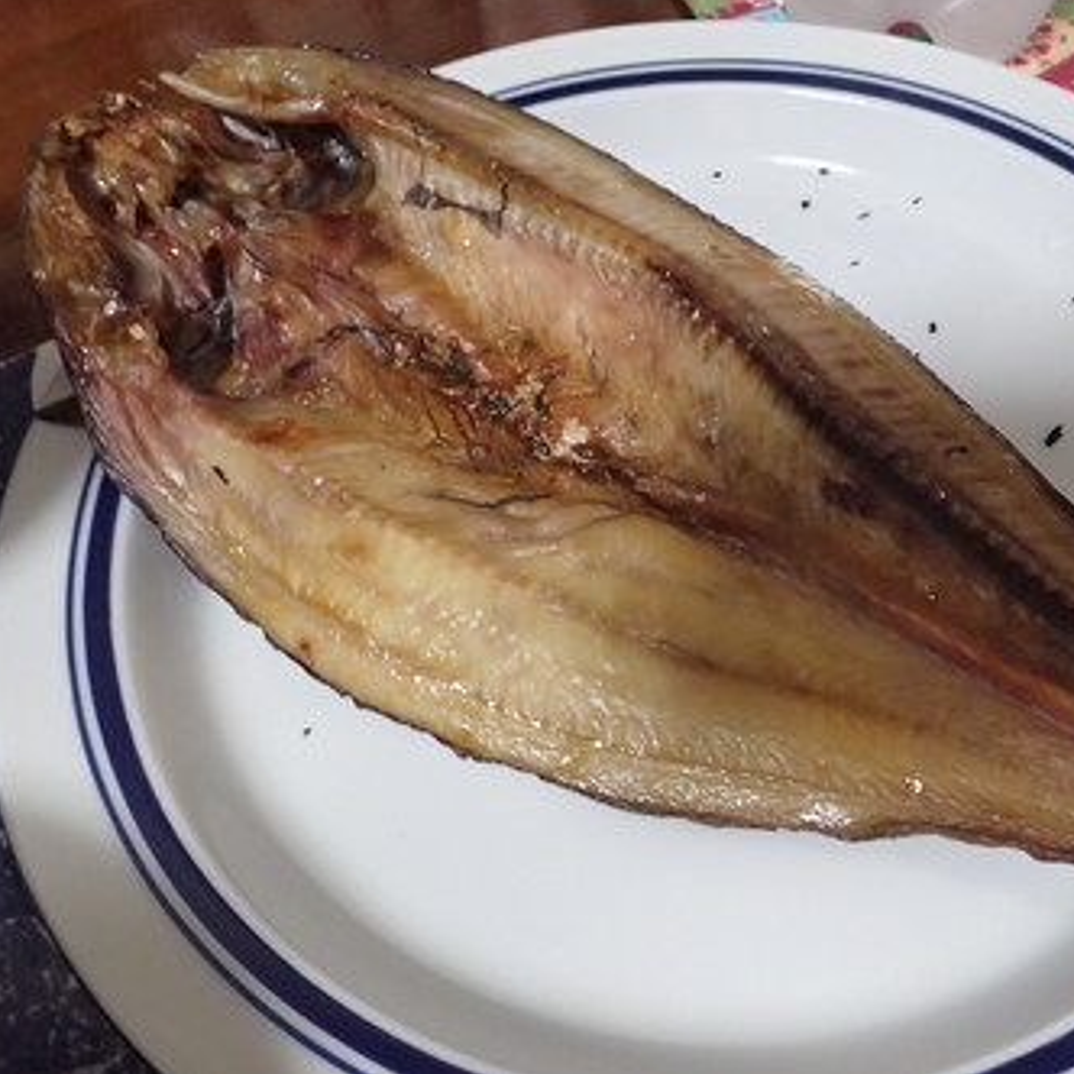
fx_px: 1053
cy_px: 531
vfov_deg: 54.0
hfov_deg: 53.2
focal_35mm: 30
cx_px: 696
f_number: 2.8
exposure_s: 1/60
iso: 800
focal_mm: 4.5
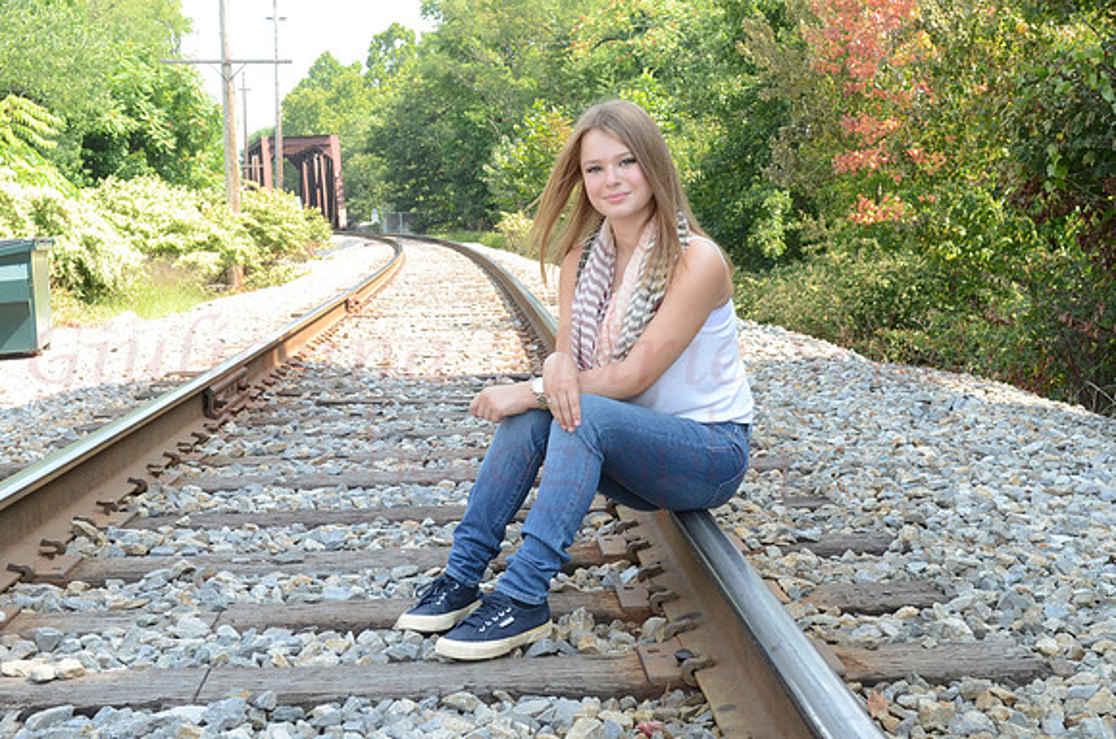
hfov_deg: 39.0
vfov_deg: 26.4
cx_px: 558
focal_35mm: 51
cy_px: 370
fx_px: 1578
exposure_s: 1/125
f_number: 11
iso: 640
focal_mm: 34
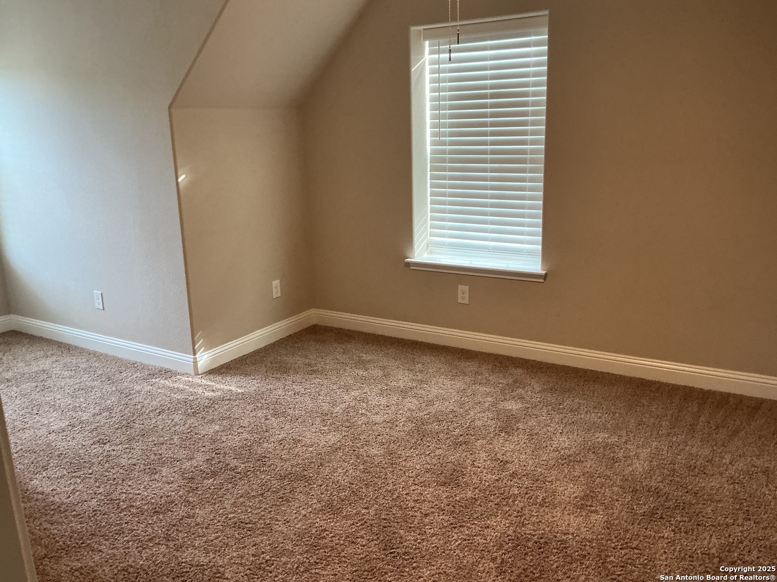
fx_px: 651
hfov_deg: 61.7
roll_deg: +2.0
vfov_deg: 48.2
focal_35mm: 29
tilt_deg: -13.0
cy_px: 291
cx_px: 388
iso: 125
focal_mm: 3
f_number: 1.8
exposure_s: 1/60
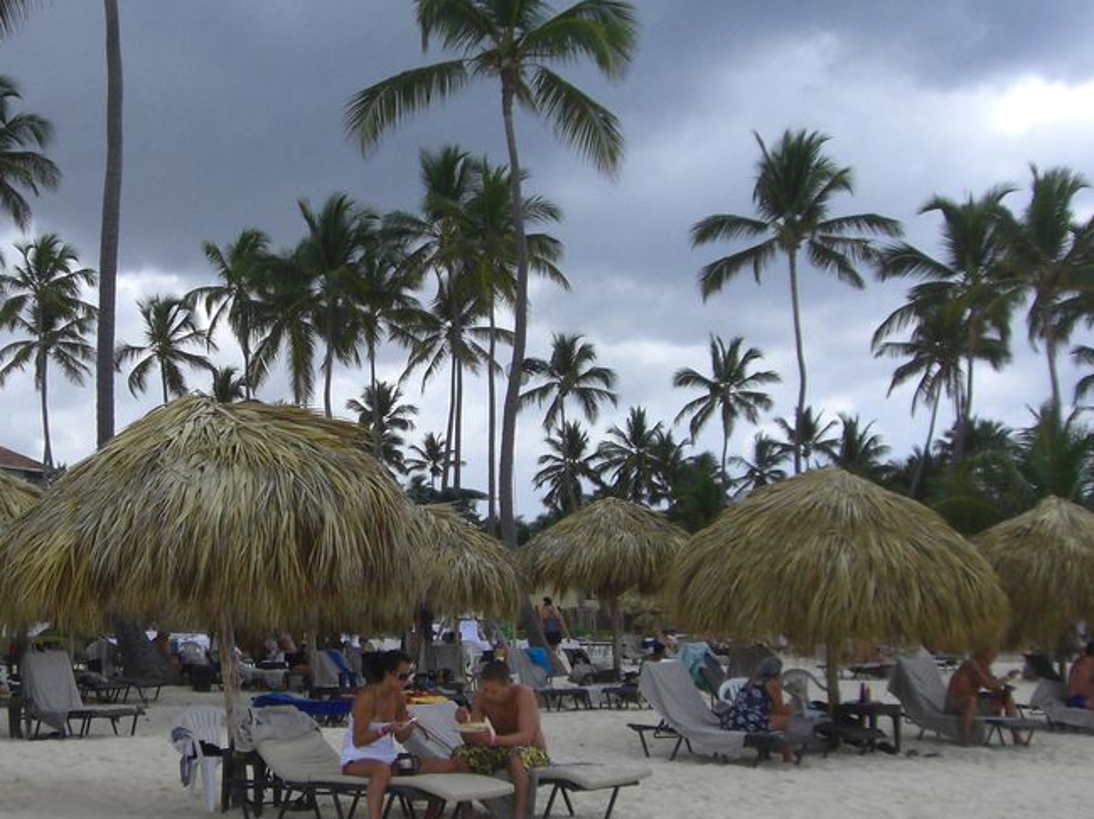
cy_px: 428
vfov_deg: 24.4
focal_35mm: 60
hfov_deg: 31.9
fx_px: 1895
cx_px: 341
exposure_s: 1/200
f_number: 8
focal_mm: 6.2
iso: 100
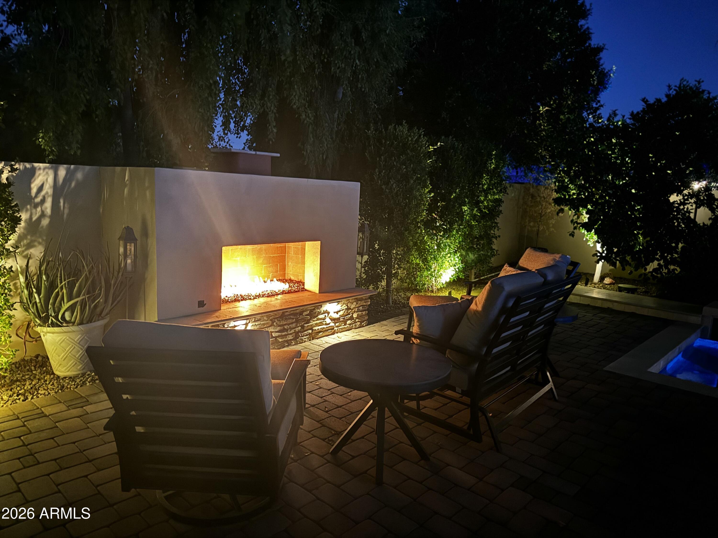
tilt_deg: -9.2
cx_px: 359
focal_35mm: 24
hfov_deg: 71.6
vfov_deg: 56.8
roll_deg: -4.1
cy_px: 269
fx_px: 498
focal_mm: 6.76
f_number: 1.78
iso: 1600
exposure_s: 1/9
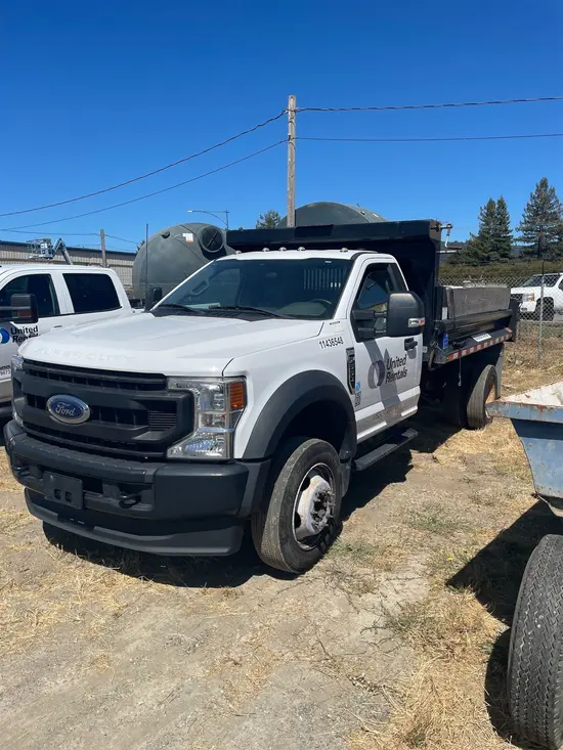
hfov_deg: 53.1
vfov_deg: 67.3
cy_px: 375
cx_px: 282
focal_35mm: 26
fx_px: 564
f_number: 1.6
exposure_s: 1/5051
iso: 32
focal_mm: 4.2
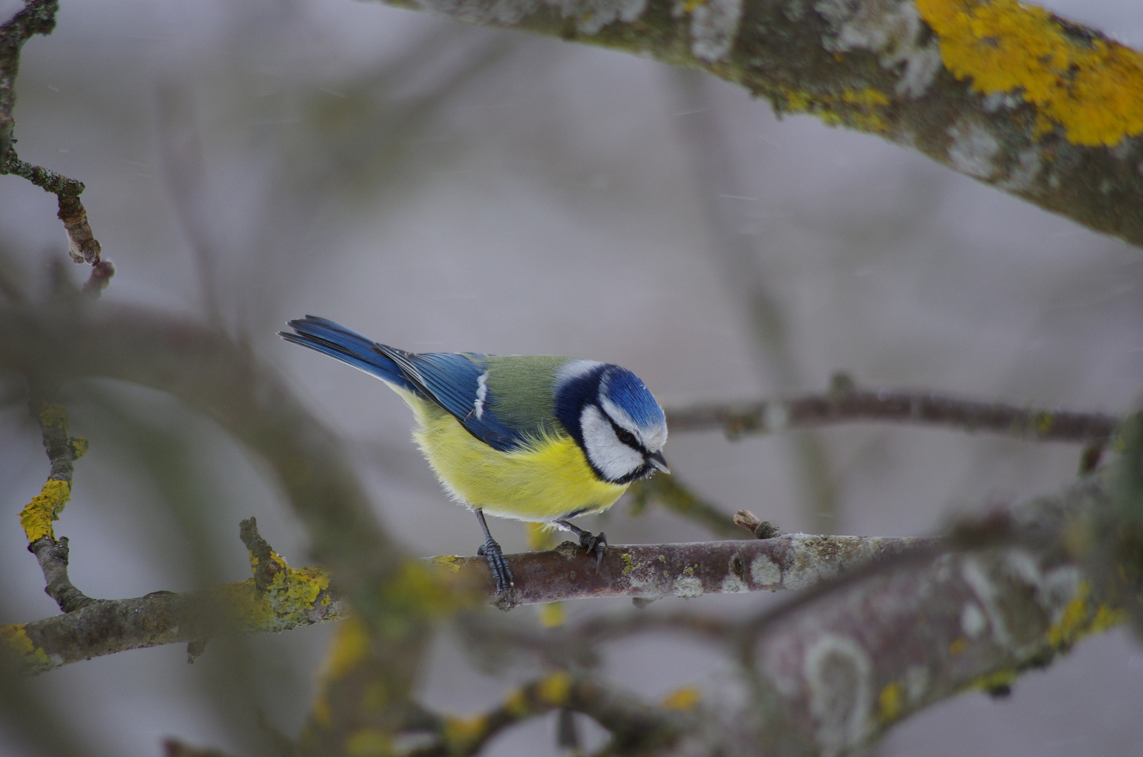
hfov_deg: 4.6
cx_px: 572
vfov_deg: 3.0
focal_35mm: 450
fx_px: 14256
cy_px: 378
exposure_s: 1/320
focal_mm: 300
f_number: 5.8
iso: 400
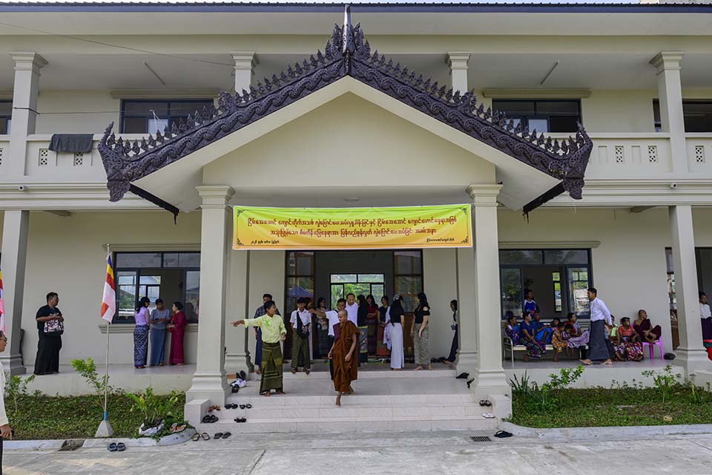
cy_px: 238
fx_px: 494
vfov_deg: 51.3
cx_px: 356
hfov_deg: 71.5
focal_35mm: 25
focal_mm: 25
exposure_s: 1/320
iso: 400
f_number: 11
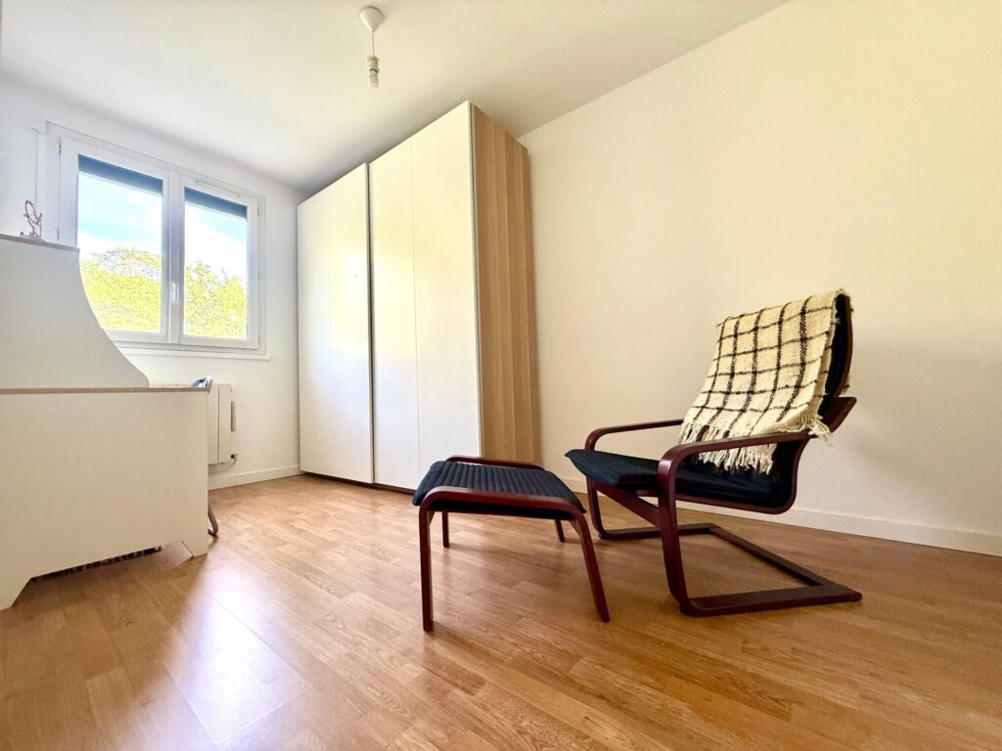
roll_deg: +0.7
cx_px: 501
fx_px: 405
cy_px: 376
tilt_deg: +2.5
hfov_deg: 102.1
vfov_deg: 85.7
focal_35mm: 14
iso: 320
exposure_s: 1/95
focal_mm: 2.22
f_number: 2.2
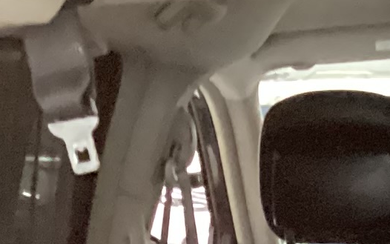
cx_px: 541
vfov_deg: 5.7
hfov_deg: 10.0
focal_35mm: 204
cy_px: 874
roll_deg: +3.3
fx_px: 2169
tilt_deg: -21.8
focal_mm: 3.3
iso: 800
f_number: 2.4
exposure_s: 1/17
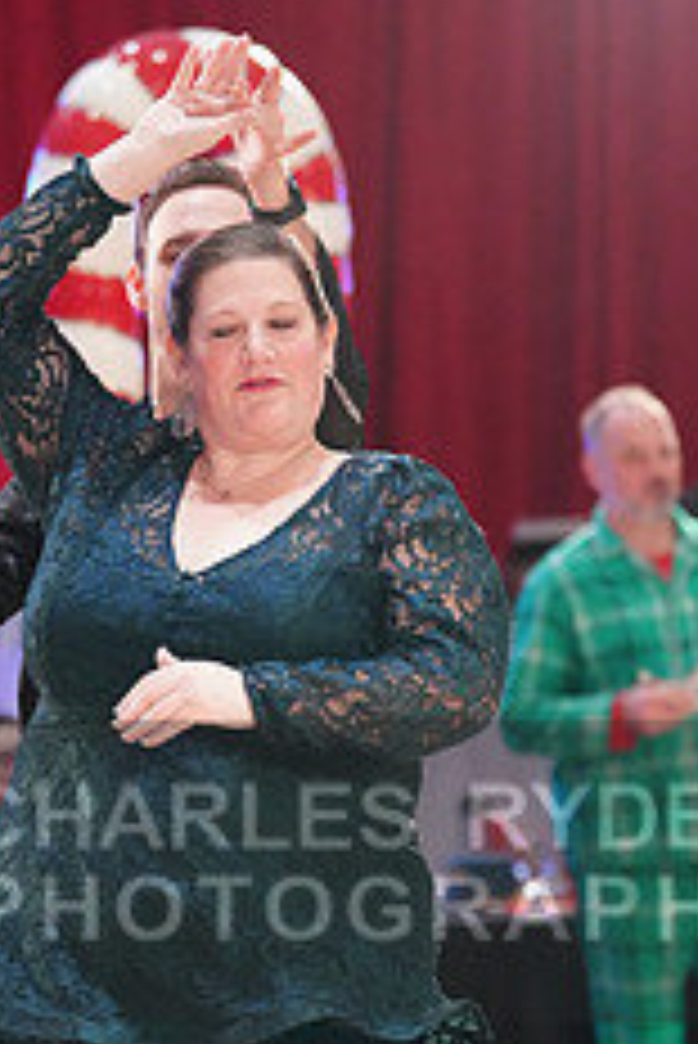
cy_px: 873
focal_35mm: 272
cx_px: 241
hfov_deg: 5.1
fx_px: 7898
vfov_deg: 7.6
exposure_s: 1/400
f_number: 2.8
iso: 5000
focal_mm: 109
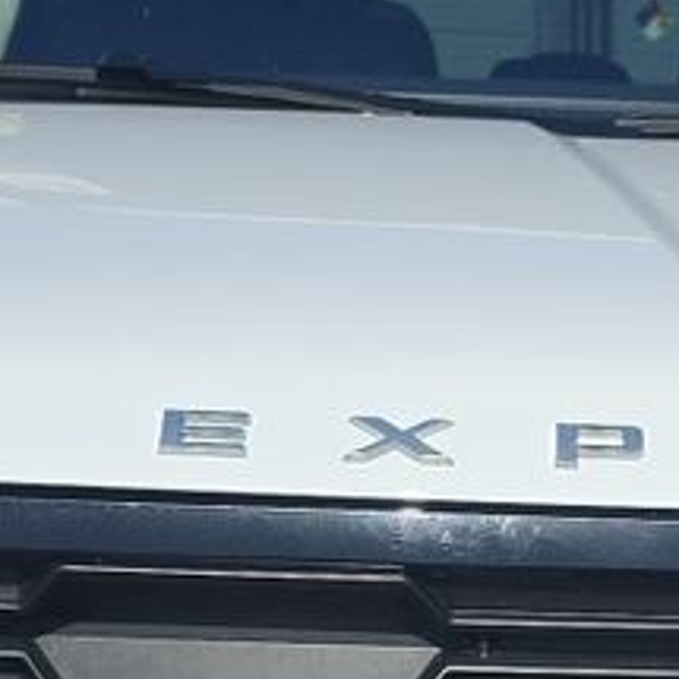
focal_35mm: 151
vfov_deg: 11.4
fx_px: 3351
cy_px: 758
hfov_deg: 11.2
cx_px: 910
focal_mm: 6.5
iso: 44
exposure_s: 1/7940
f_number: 1.4
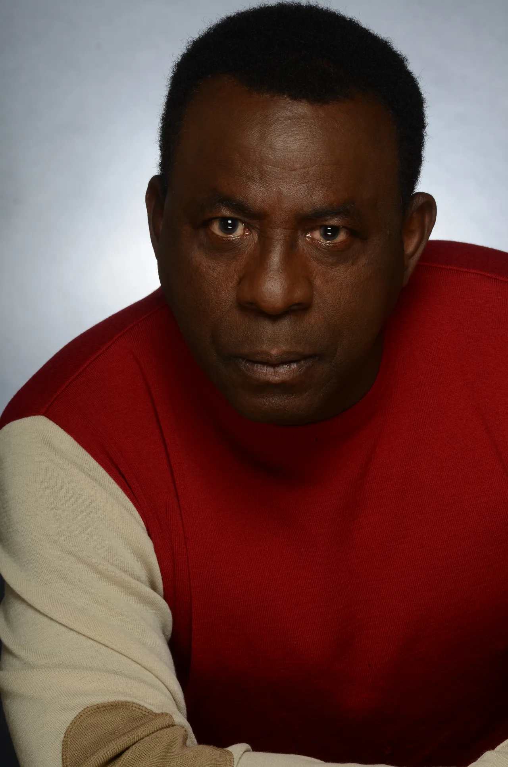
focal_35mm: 188
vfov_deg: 11.0
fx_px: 3986
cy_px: 384
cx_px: 254
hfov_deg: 7.3
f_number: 18
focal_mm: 125
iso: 100
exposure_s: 1/250
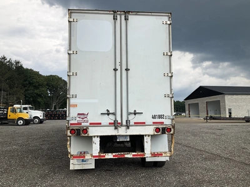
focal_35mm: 29
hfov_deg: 61.7
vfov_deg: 48.2
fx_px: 209
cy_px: 94
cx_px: 125
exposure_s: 1/1912
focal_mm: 3
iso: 25
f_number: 1.8
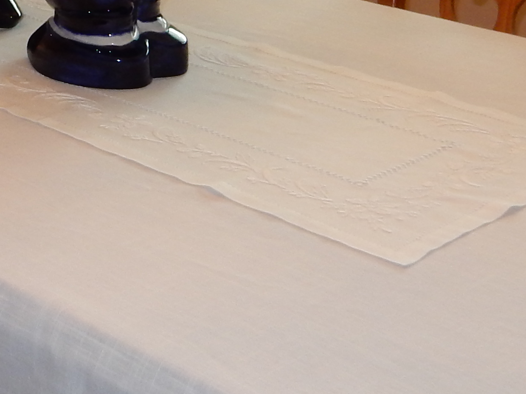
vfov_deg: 14.8
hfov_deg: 19.9
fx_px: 1413
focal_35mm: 93
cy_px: -200
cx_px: -98
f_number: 3.7
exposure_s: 1/30
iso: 160
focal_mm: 4.5
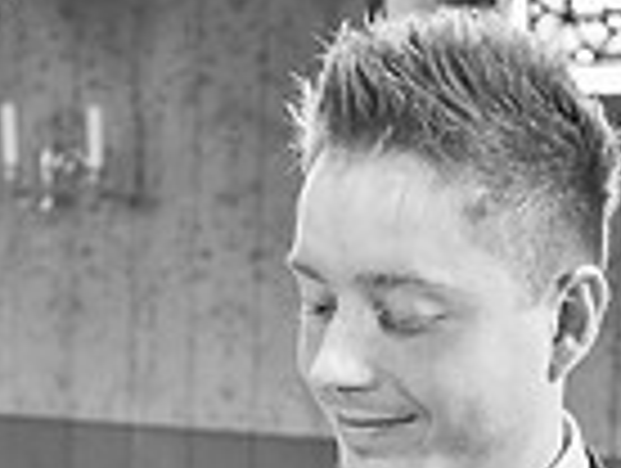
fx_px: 2534
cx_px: 176
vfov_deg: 10.3
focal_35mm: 141
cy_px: 630
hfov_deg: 13.9
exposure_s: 1/50
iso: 2500
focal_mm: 35
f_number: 3.5
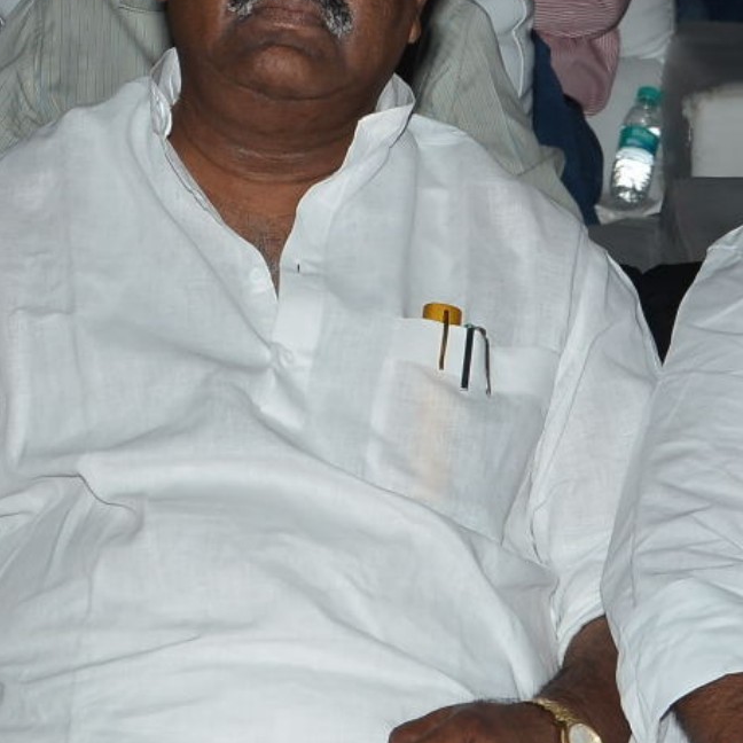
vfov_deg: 7.6
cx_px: 564
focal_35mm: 231
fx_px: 5610
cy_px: 476
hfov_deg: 7.6
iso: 320
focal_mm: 52
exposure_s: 1/125
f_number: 7.1
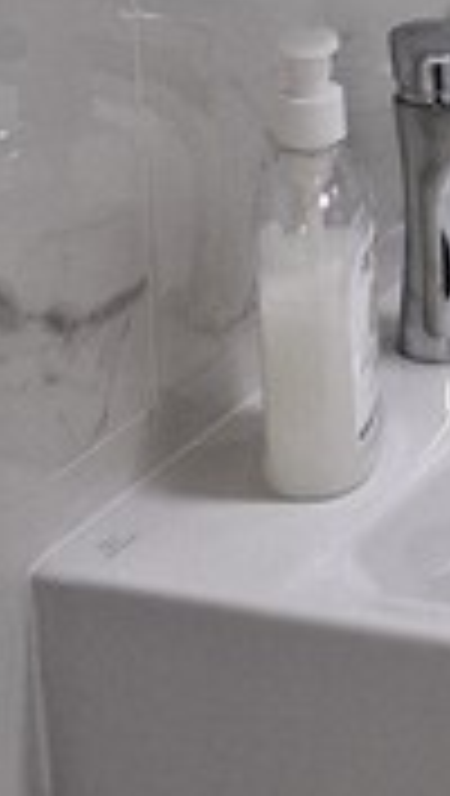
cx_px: 999
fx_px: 3066
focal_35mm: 145
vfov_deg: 14.1
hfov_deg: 7.9
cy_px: -274
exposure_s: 1/100
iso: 100
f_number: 1.8
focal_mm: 5.54
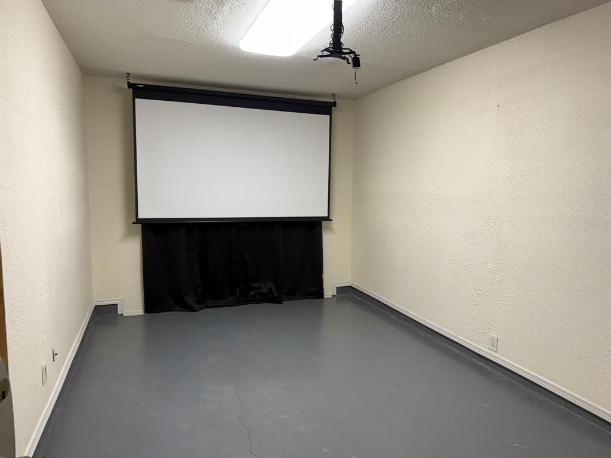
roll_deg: -0.5
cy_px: 229
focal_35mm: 24
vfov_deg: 56.8
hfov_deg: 71.6
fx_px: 424
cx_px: 306
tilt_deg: -6.2
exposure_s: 1/120
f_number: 1.78
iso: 160
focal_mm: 6.76
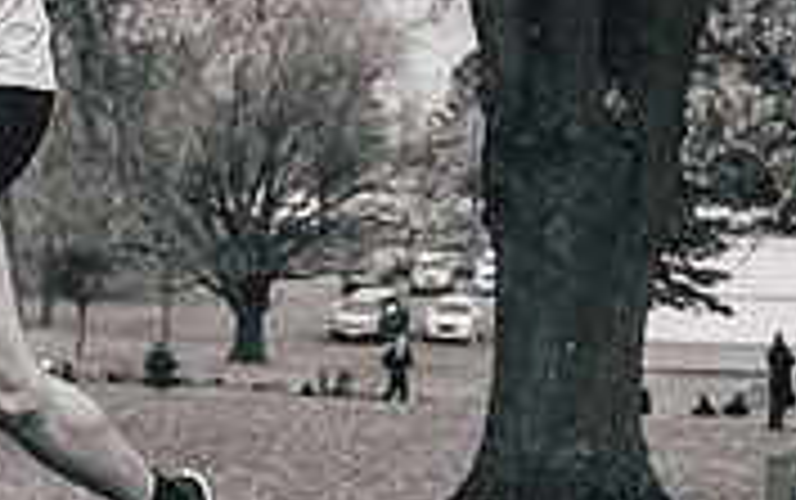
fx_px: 5581
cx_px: 153
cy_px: 169
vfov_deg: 5.1
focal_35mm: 257
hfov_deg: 8.1
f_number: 6.3
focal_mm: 68
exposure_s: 1/800
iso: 400
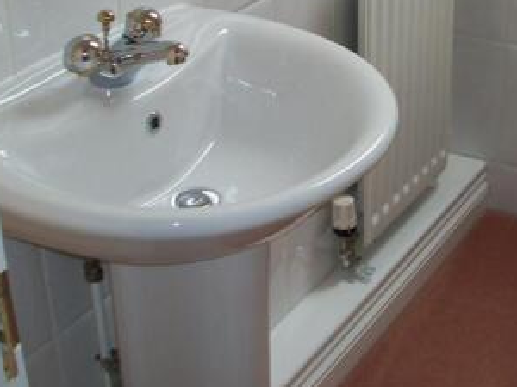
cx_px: 478
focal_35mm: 66
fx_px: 986
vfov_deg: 21.7
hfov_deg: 28.1
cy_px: 28
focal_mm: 5.7
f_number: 2.8
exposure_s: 1/80
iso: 80
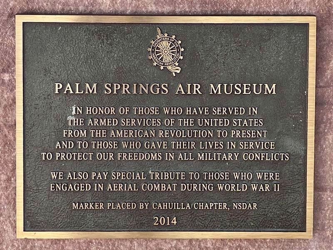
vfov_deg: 53.1
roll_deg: +0.5
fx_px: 250
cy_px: 125
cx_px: 166
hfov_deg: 67.3
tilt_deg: -39.1
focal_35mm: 26
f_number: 1.6
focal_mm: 5.1
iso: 50
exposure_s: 1/571
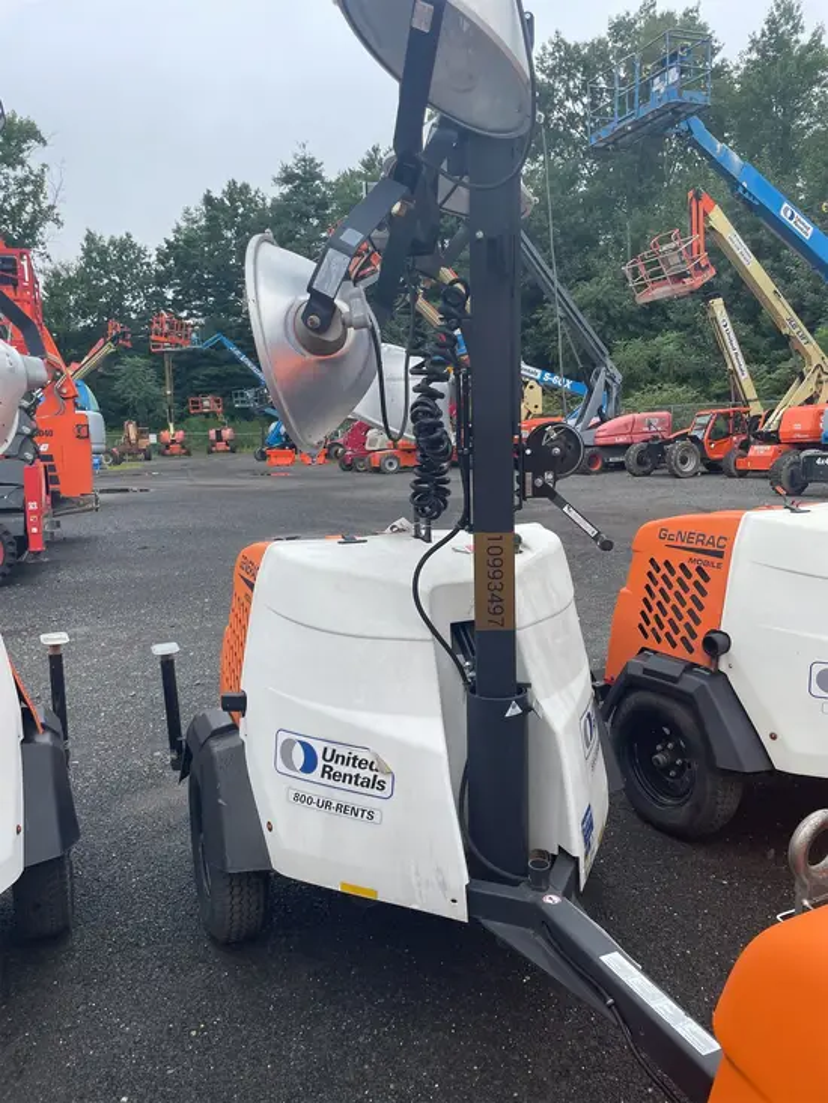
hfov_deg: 53.1
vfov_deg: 67.3
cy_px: 552
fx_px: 829
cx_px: 414
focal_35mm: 26
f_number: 1.6
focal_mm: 4.2
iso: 32
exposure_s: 1/670
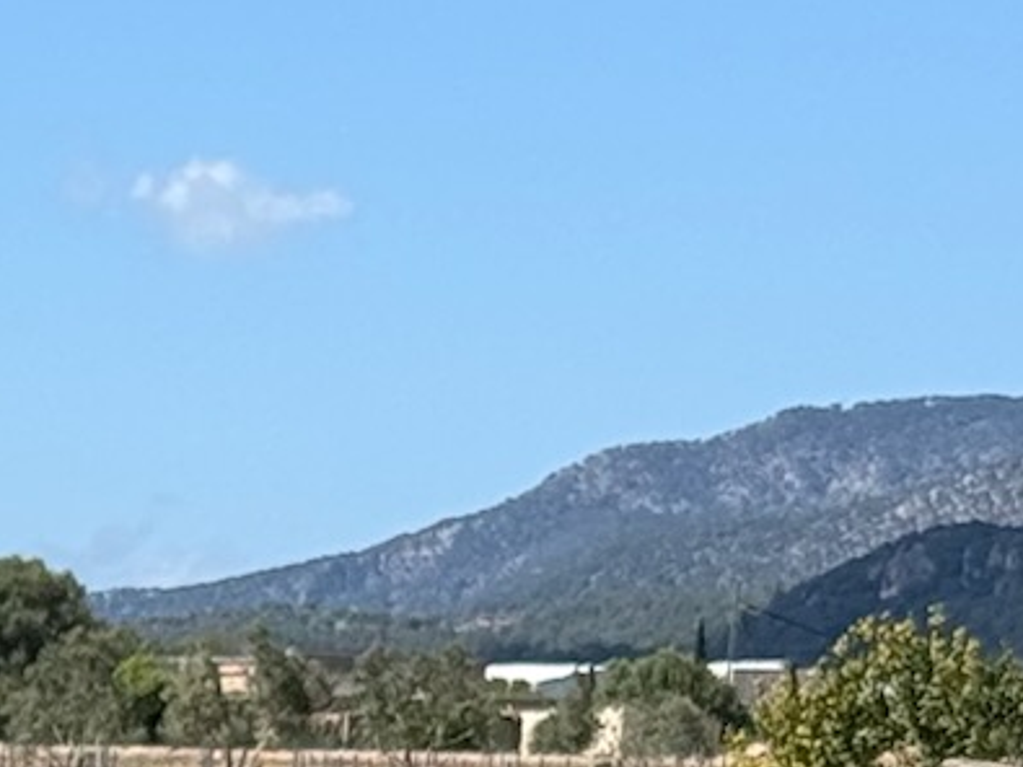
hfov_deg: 7.4
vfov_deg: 5.7
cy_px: 1860
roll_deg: -1.9
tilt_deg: -8.3
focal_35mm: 249
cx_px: -1577
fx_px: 7356
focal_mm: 6.76
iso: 64
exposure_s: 1/4587
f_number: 1.78
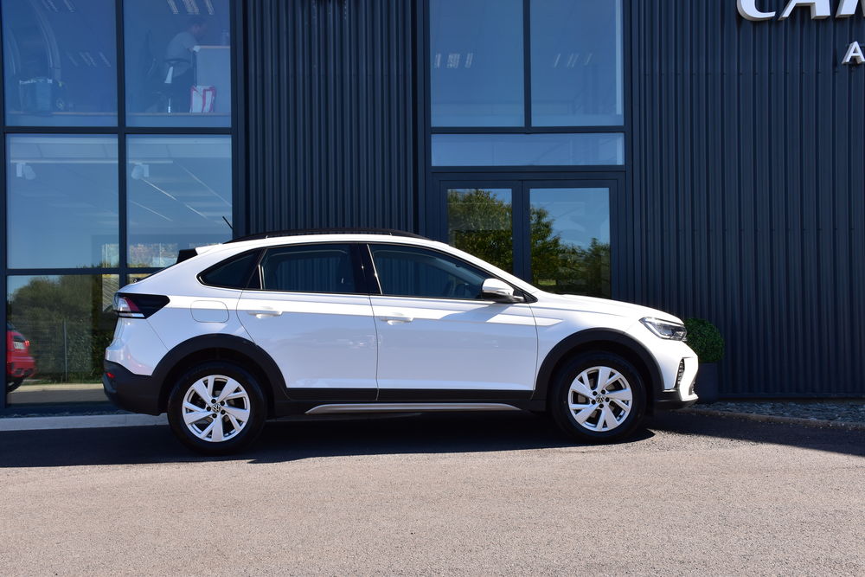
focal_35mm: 40
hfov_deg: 47.9
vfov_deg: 33.0
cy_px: 288
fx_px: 973
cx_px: 432
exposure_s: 1/250
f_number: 10
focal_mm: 27
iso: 400
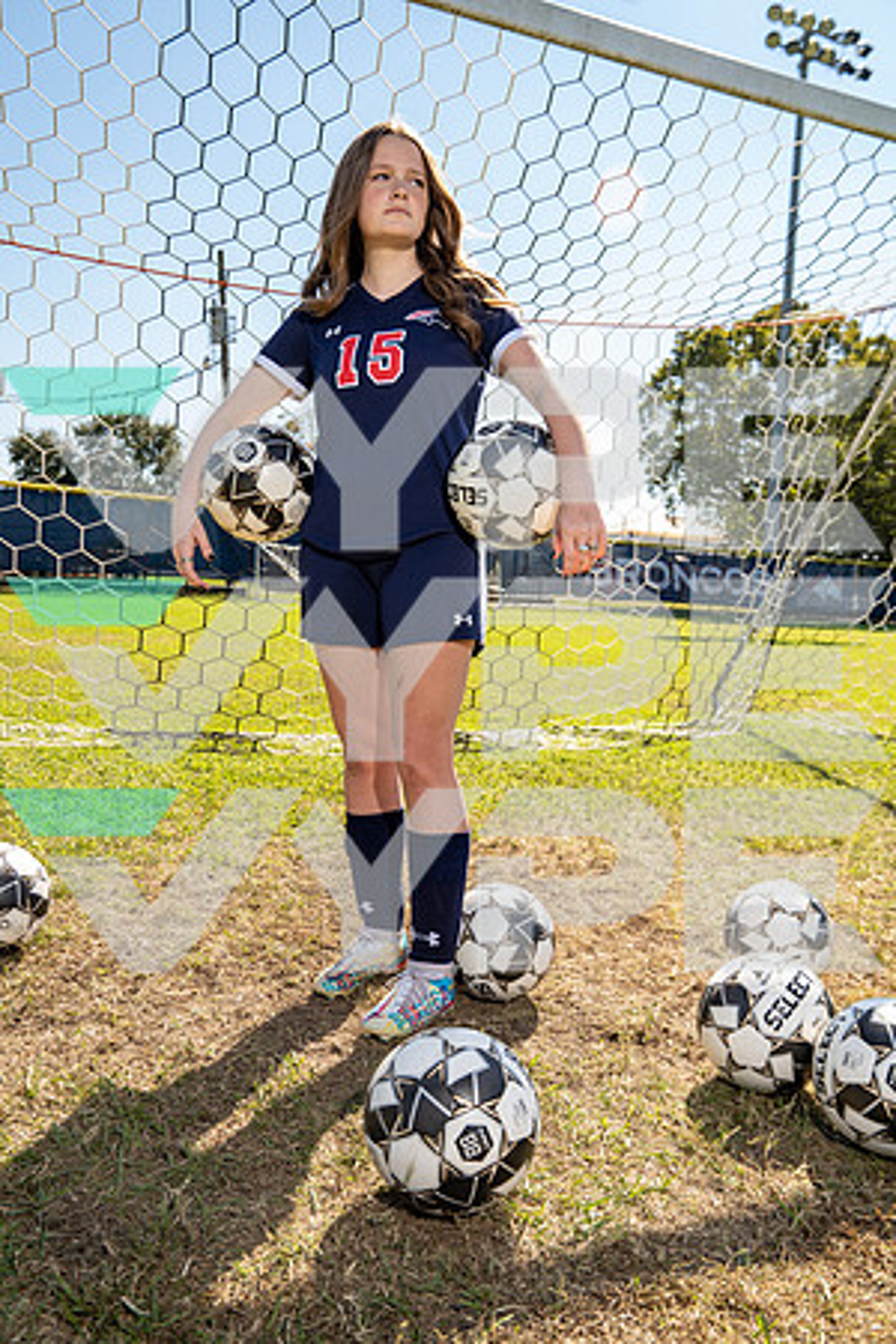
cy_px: 672
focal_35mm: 29
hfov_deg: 45.0
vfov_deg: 63.7
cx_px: 448
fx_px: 1083
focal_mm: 29
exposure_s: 1/250
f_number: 4.5
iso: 100
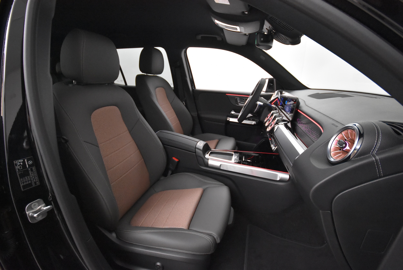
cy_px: 135
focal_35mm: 15
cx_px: 202
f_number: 4
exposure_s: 1/60
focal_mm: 10
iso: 5600
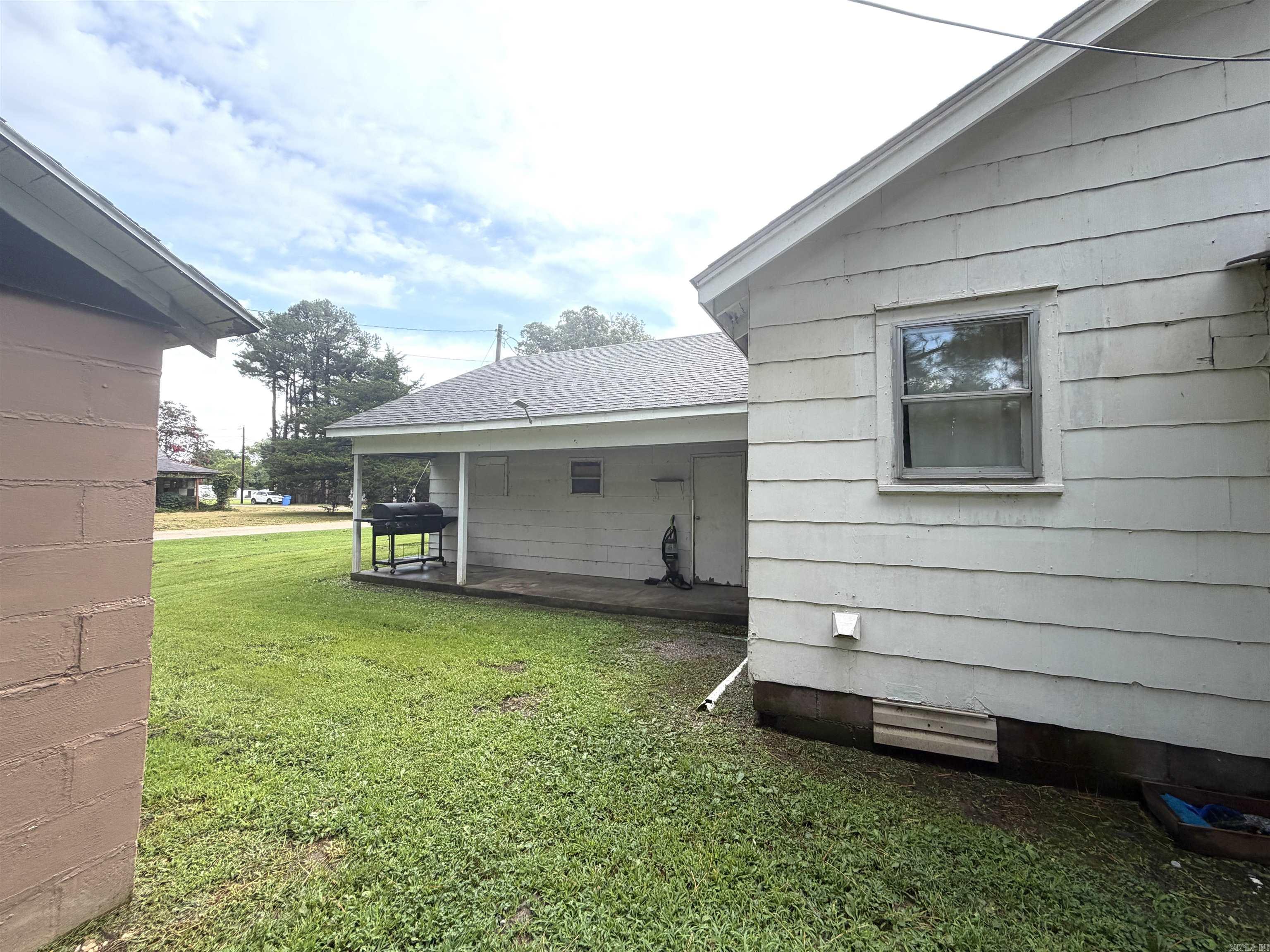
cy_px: 476
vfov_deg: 85.7
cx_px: 635
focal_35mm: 14
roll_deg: -0.3
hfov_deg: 102.1
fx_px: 514
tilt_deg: +2.4
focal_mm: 2.22
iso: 40
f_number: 2.2
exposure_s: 1/638
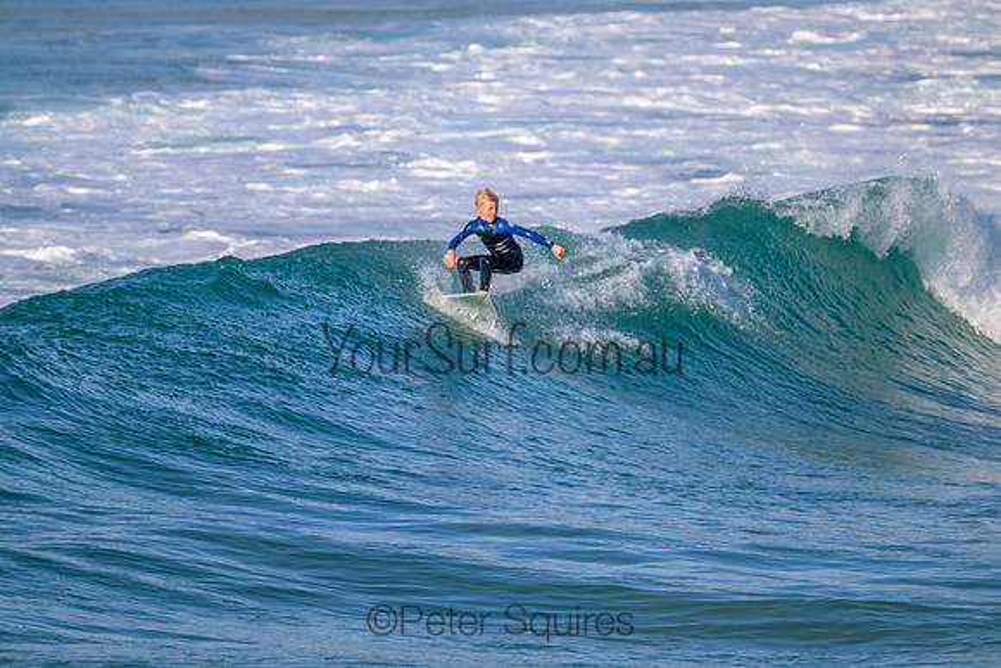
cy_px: 334
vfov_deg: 1.7
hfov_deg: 2.6
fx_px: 22249
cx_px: 500
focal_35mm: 800
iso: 1400
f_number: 11
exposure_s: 1/2000
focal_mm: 800
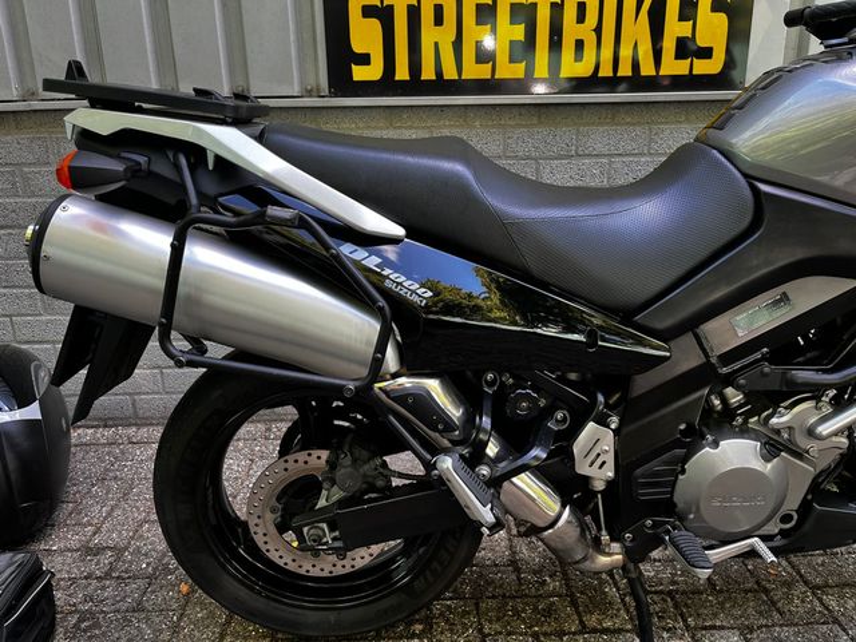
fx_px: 643
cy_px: 321
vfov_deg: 53.1
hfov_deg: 67.3
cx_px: 428
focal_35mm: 26
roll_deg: +0.6
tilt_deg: -17.8
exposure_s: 1/121
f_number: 1.6
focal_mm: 5.1
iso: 80
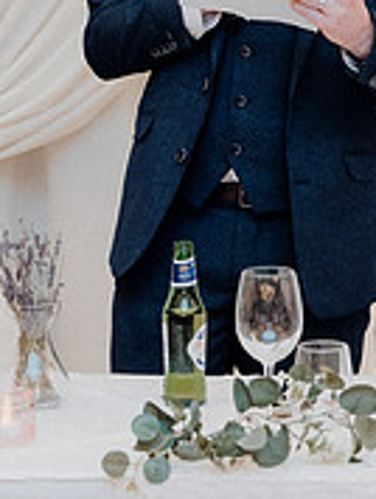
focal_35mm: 219
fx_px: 3164
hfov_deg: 6.7
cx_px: 600
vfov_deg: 9.0
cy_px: 86
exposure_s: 1/160
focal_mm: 70
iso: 2500
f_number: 3.5
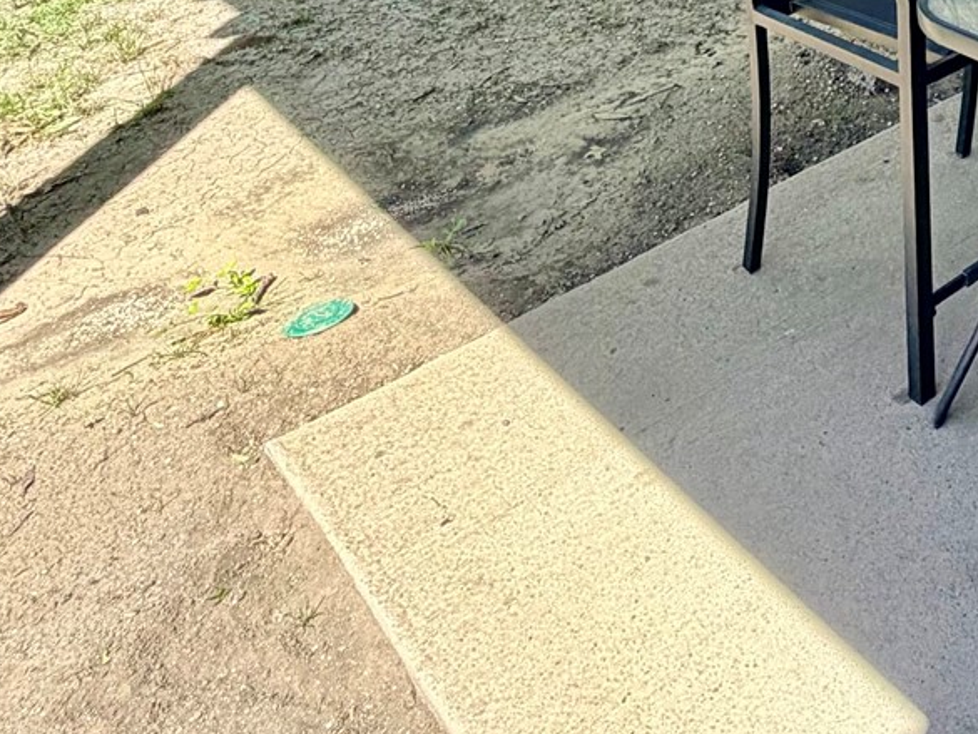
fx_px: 1385
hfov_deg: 33.0
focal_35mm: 49
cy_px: -433
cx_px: 1125
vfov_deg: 22.8
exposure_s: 1/424
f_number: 2.2
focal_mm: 2.22
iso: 64
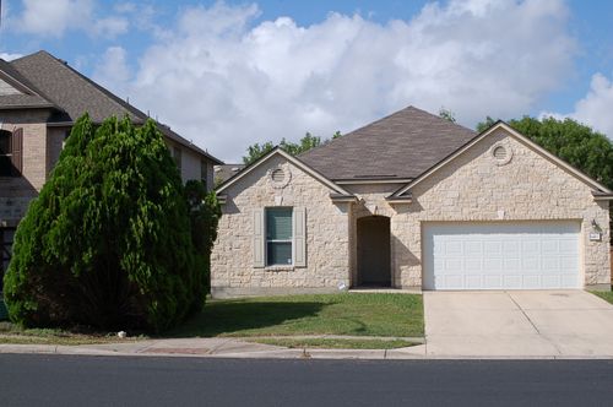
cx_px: 306
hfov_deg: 37.9
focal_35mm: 52
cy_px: 204
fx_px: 893
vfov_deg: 25.7
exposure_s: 1/500
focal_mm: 35
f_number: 11
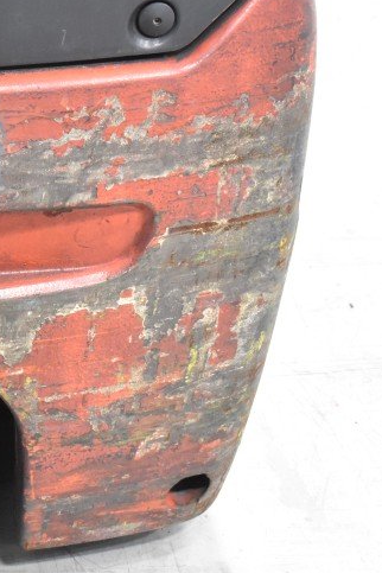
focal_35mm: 93
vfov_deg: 21.8
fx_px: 1484
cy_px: 195
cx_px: -190
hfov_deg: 13.8
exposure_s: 1/13
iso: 1600
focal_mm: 25
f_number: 5
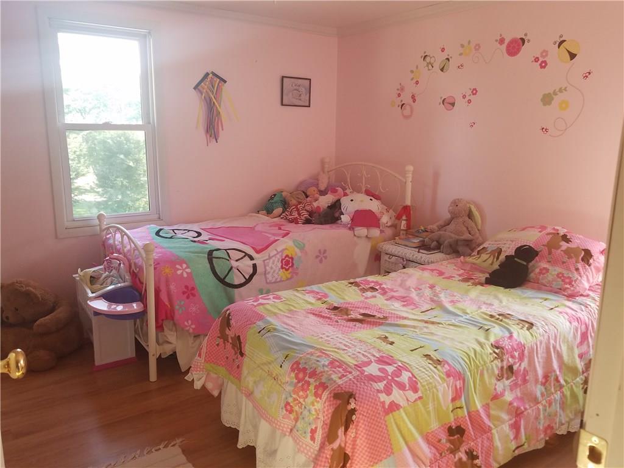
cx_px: 312
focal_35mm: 26
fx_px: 469
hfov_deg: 67.3
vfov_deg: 53.1
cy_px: 234
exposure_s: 1/60
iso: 80
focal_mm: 4.2
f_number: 1.7
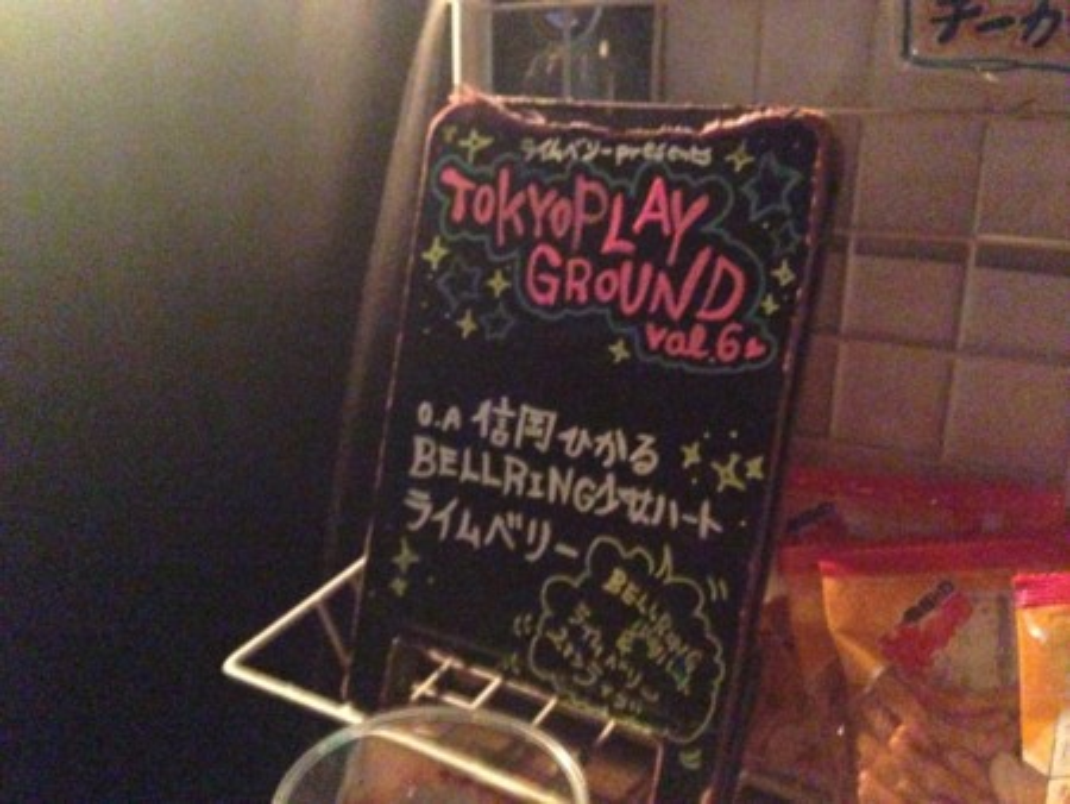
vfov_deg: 22.3
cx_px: 535
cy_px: 402
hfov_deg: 29.4
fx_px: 2041
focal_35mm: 66
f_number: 2.4
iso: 3200
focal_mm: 4.12
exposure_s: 1/15
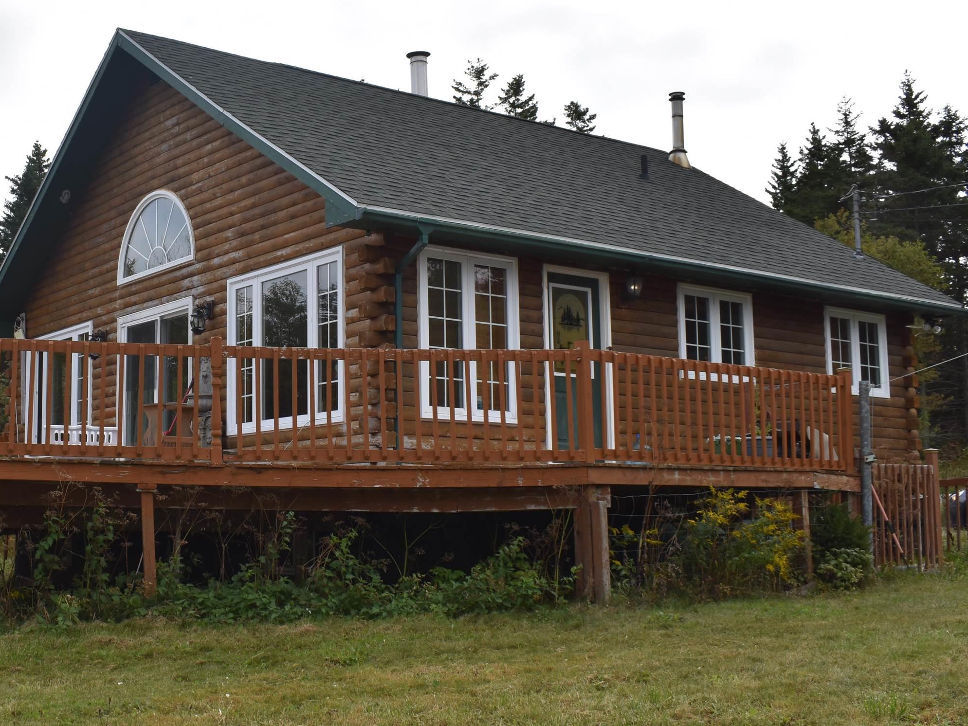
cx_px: 245
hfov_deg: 38.0
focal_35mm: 49
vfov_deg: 29.7
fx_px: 1370
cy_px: 368
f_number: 10
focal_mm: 22
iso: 100
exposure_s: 1/200
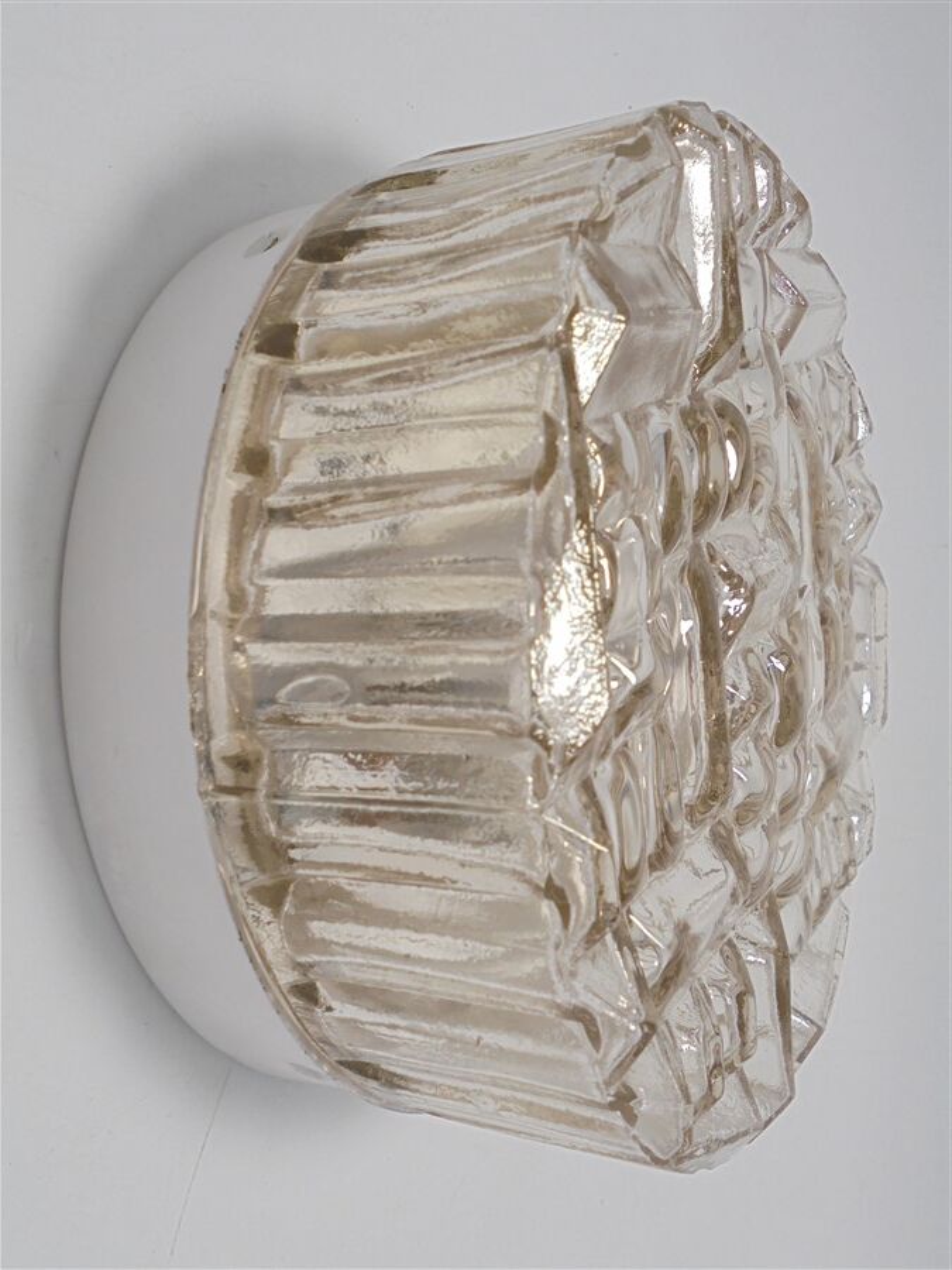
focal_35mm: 38
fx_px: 1393
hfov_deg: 37.7
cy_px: 635
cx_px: 476
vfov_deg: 49.0
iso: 100
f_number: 4.2
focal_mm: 6.9
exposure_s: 1/60
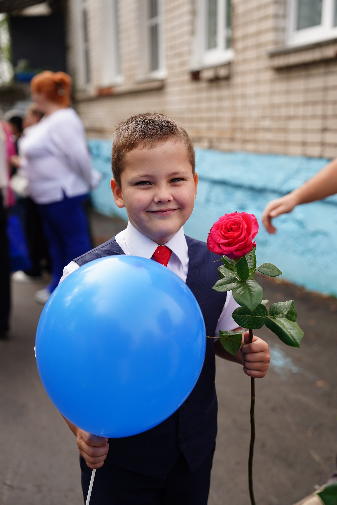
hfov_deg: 28.6
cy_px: 252
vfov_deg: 41.9
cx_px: 168
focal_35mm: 47
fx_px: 660
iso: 125
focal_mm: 47
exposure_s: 1/500
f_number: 2.8
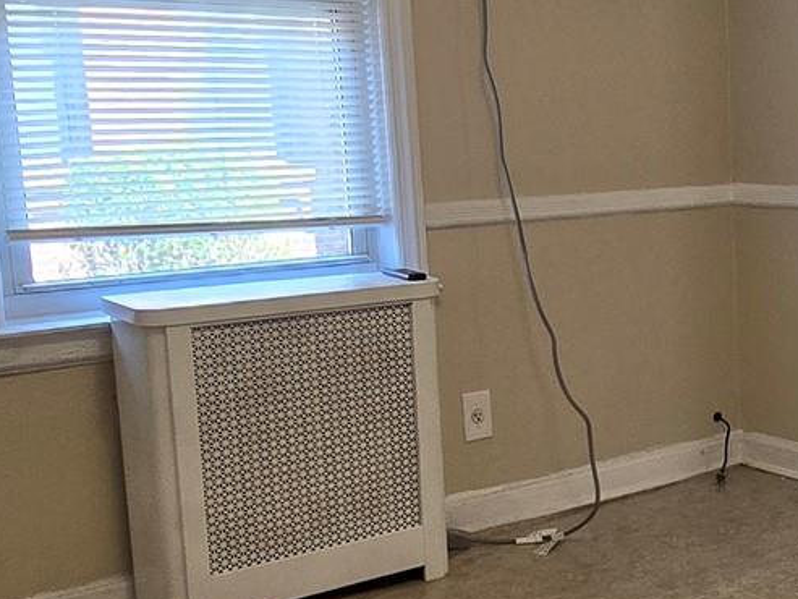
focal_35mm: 54
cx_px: 898
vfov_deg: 27.0
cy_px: 337
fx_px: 1245
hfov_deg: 31.2
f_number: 2.2
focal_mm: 2.2
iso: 100
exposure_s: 1/60
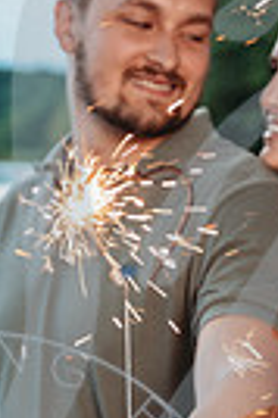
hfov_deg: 8.5
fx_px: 1870
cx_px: 116
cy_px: 384
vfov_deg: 12.7
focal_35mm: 161
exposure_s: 1/160
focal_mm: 48
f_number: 2.8
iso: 400
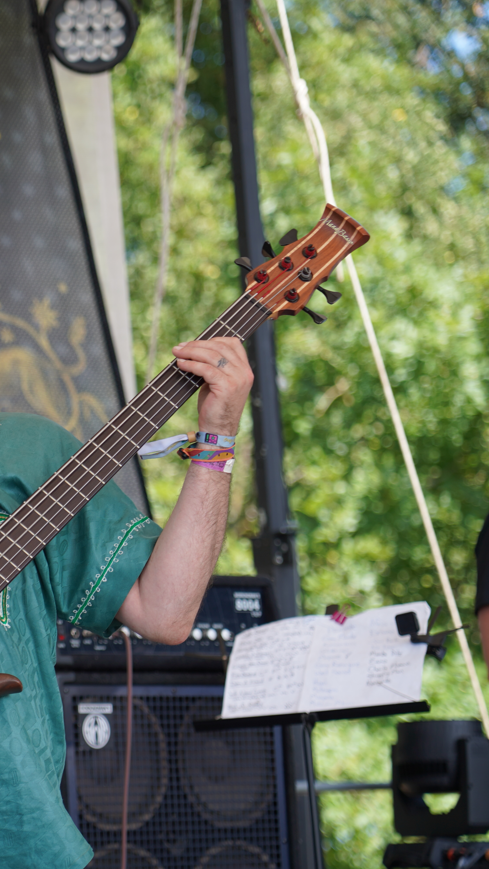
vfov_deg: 13.0
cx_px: -124
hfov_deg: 7.2
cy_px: 437
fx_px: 3826
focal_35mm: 166
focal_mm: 105
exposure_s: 1/250
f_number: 4
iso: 100
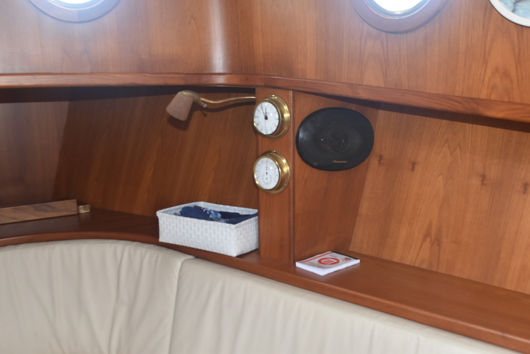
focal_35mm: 36
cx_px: 265
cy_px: 177
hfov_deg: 53.1
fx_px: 530
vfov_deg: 36.9
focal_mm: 24
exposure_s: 1/100
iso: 800
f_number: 5.6
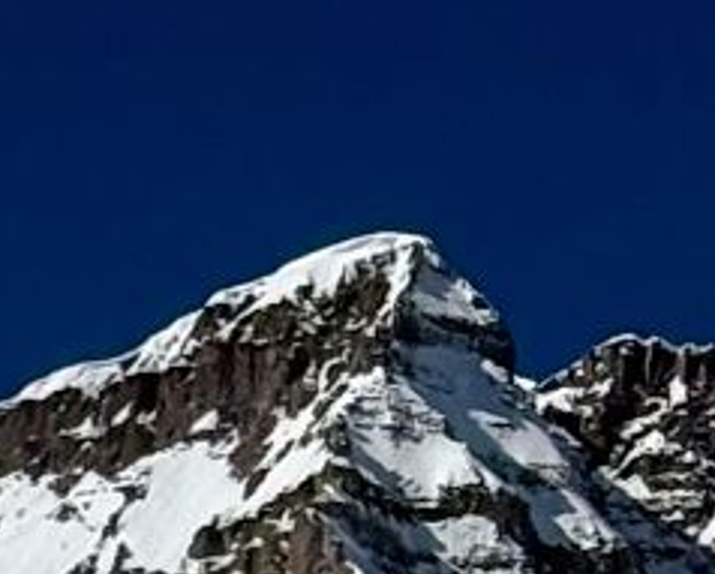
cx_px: -63
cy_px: 2747
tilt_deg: -0.6
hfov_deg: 4.4
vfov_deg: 3.3
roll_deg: -0.3
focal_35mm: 436
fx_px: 9238
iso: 32
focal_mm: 5.96
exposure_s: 1/18519
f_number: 1.6
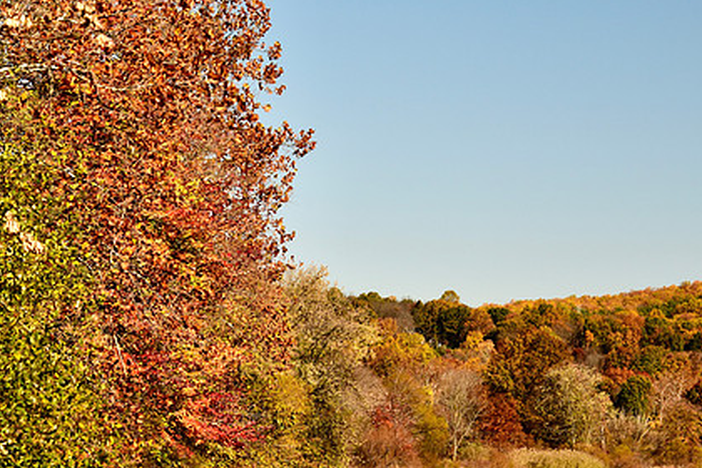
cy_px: 313
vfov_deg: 9.5
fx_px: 2827
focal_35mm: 145
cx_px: 466
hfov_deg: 14.1
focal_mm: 70
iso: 280
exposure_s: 1/500
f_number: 6.7
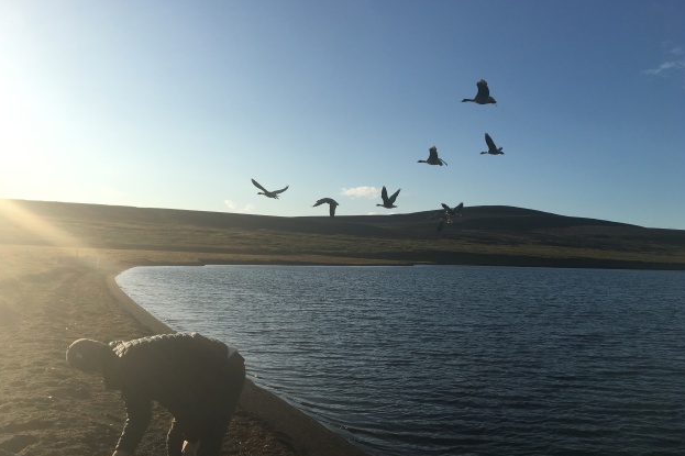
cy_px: 244
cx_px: 347
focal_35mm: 31
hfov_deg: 60.3
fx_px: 590
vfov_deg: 42.3
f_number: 2.2
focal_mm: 4.15
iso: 25
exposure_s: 1/2262
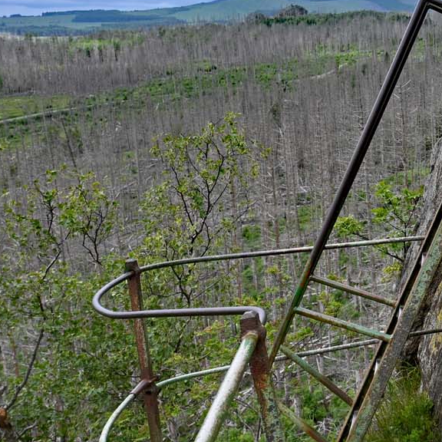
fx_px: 852
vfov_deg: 28.9
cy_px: 162
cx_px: 717
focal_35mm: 59
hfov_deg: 22.2
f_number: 6.3
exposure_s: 1/320
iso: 100
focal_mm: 16
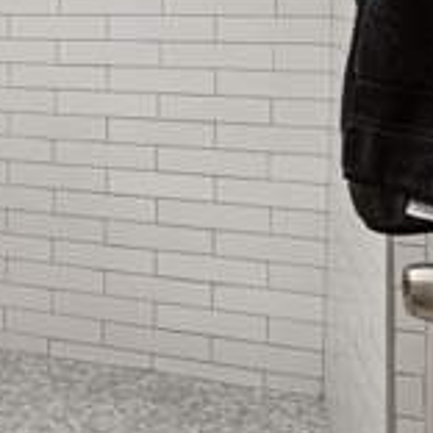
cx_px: -153
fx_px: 778
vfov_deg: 31.0
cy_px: 183
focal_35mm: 55
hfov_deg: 25.9
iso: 100
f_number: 9
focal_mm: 21
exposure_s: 1.6
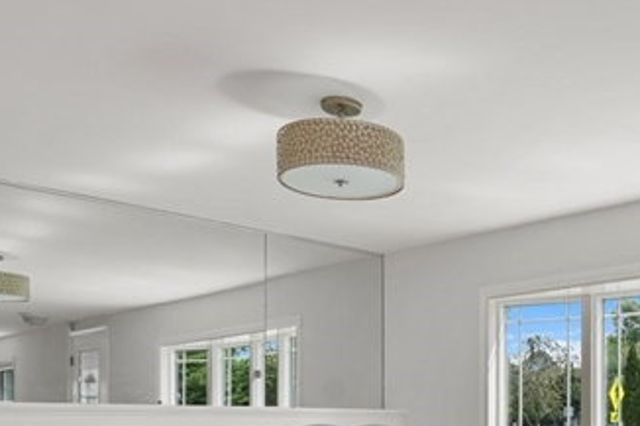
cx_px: 540
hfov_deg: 41.9
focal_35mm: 44
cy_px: 433
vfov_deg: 28.5
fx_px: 782
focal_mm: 14
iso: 400
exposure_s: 1/20
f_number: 8
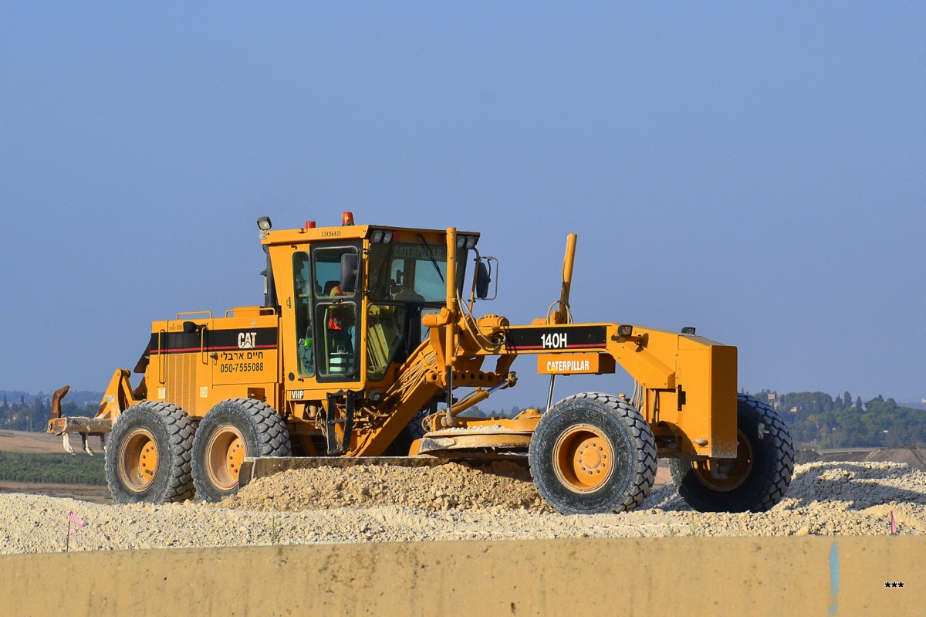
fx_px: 3779
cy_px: 308
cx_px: 463
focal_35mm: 147
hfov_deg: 14.0
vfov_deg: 9.3
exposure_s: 1/500
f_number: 11
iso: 320
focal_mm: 98
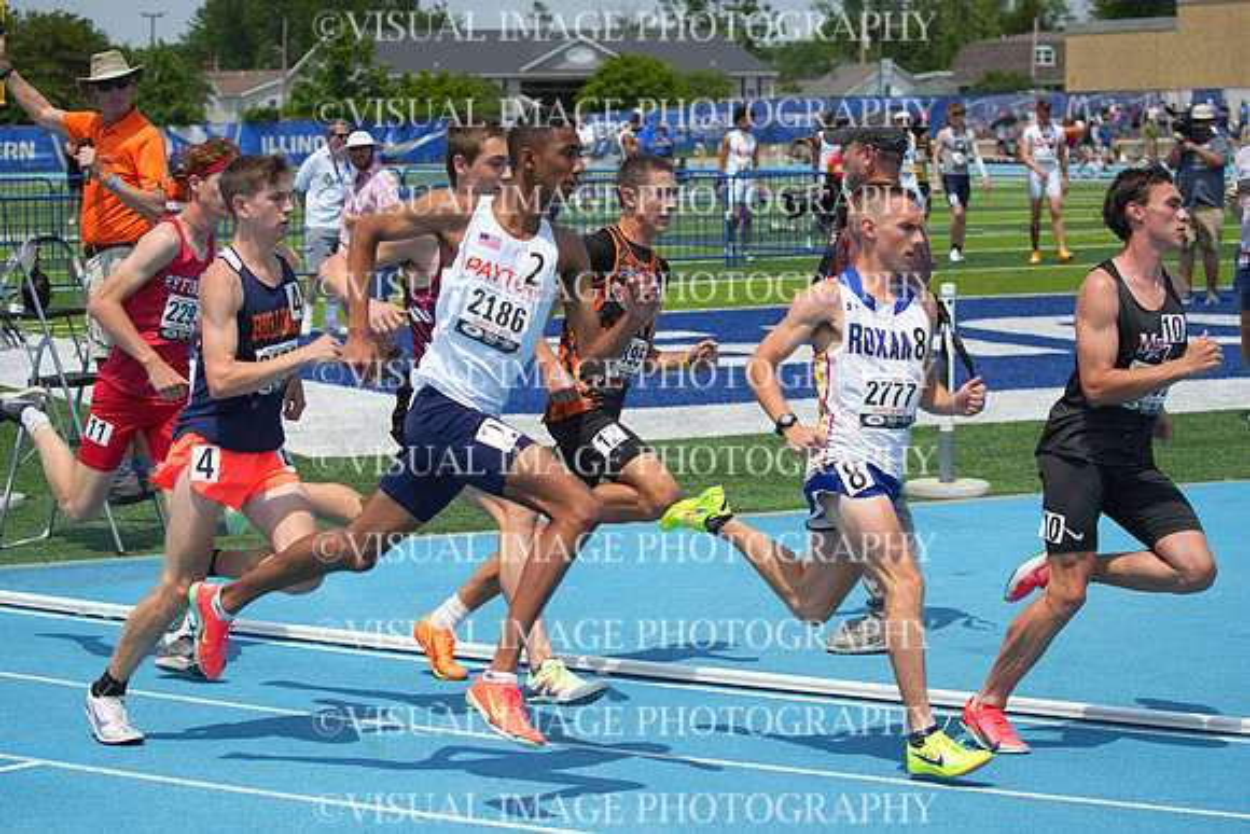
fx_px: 3473
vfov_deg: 13.7
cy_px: 417
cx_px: 625
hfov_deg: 20.4
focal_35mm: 100
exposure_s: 1/3200
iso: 400
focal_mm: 100
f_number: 5.6
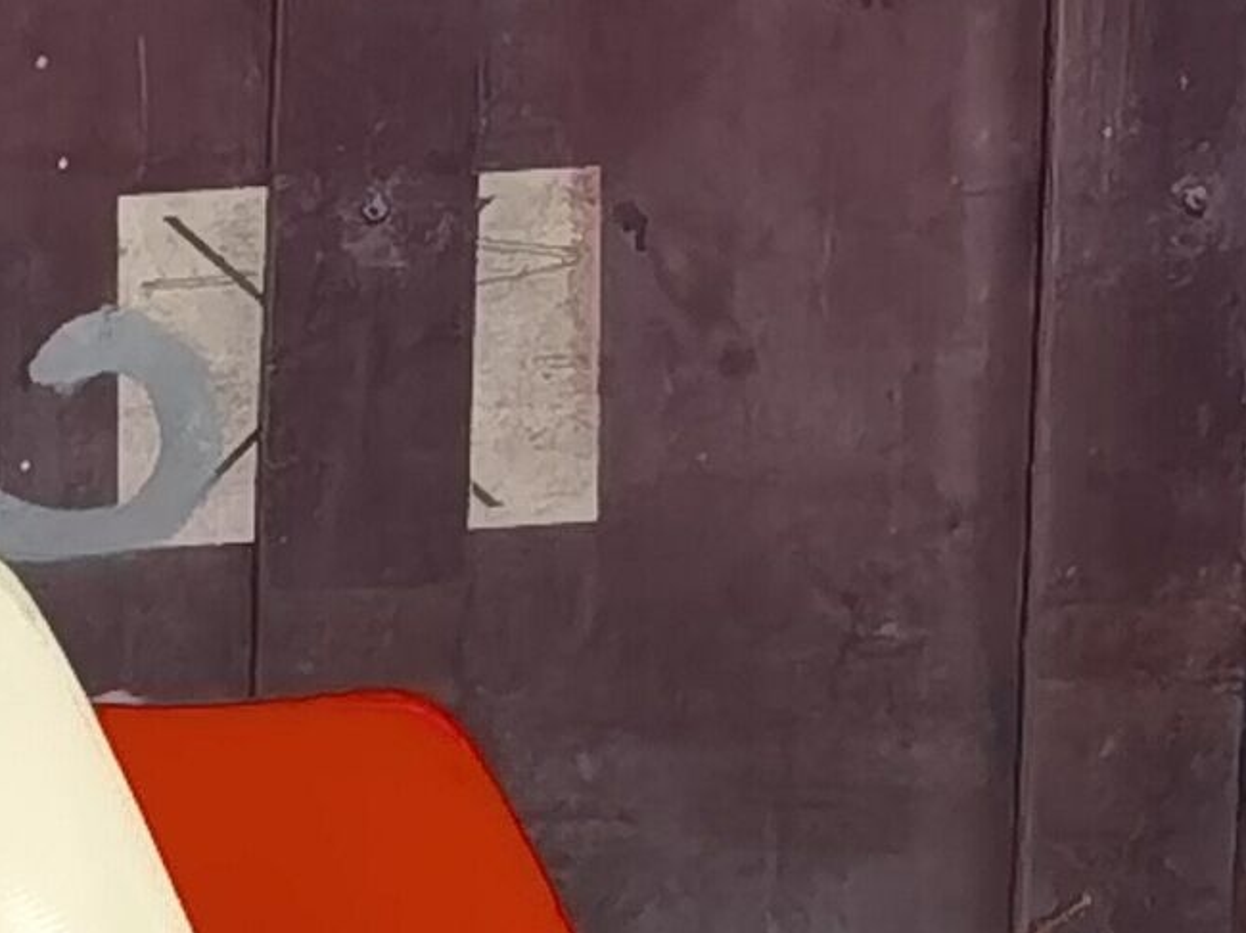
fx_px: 8168
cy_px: 2468
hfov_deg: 7.7
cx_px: -2306
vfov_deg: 6.2
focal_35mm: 227
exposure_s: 1/50
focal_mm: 6.71
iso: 320
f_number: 1.9
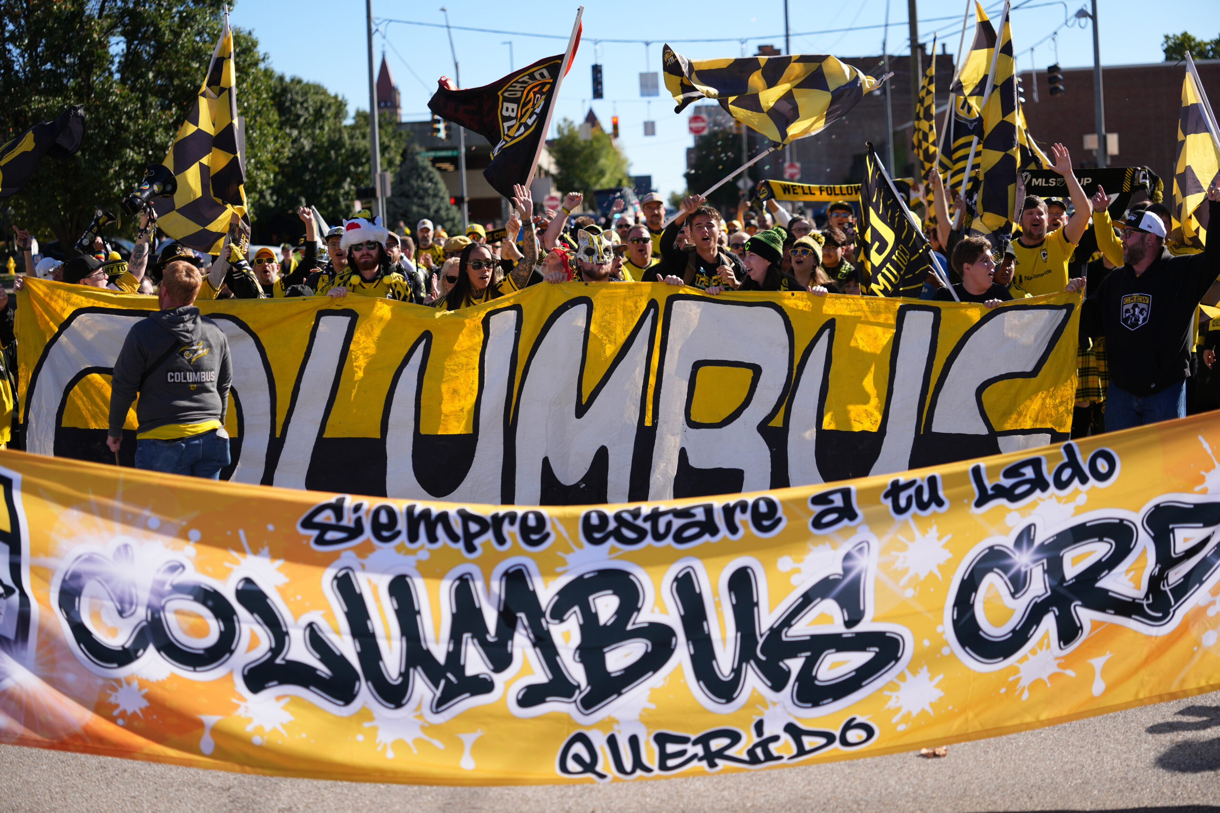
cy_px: 406
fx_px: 1694
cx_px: 610
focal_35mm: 50
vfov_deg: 27.0
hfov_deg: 39.6
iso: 160
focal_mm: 50
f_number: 2
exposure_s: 1/4000
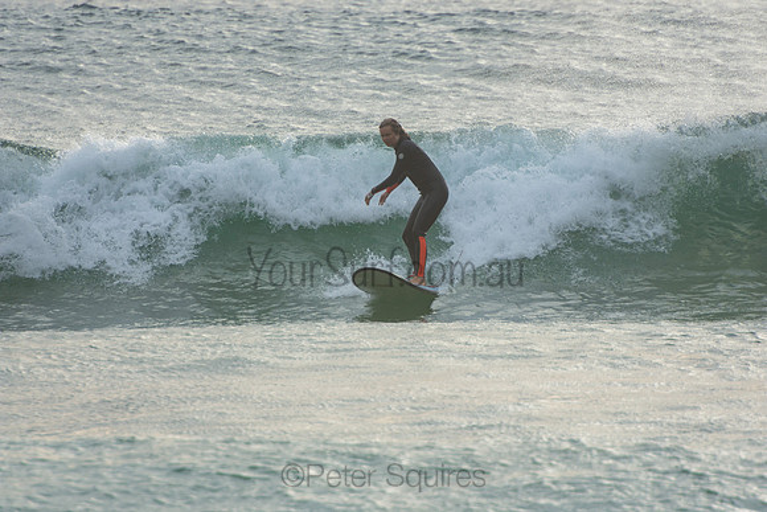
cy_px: 256
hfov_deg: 3.4
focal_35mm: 600
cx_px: 384
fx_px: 12786
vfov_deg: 2.3
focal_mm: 400
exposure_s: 1/400
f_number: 5.6
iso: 140
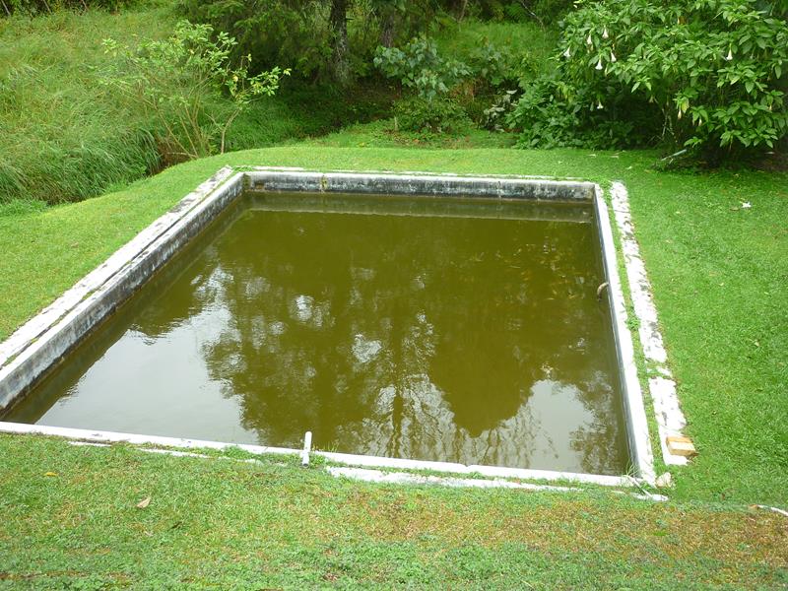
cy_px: 296
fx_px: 751
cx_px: 394
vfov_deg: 42.9
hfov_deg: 55.4
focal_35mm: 33
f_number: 2.8
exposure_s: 1/100
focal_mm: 5.5
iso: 80
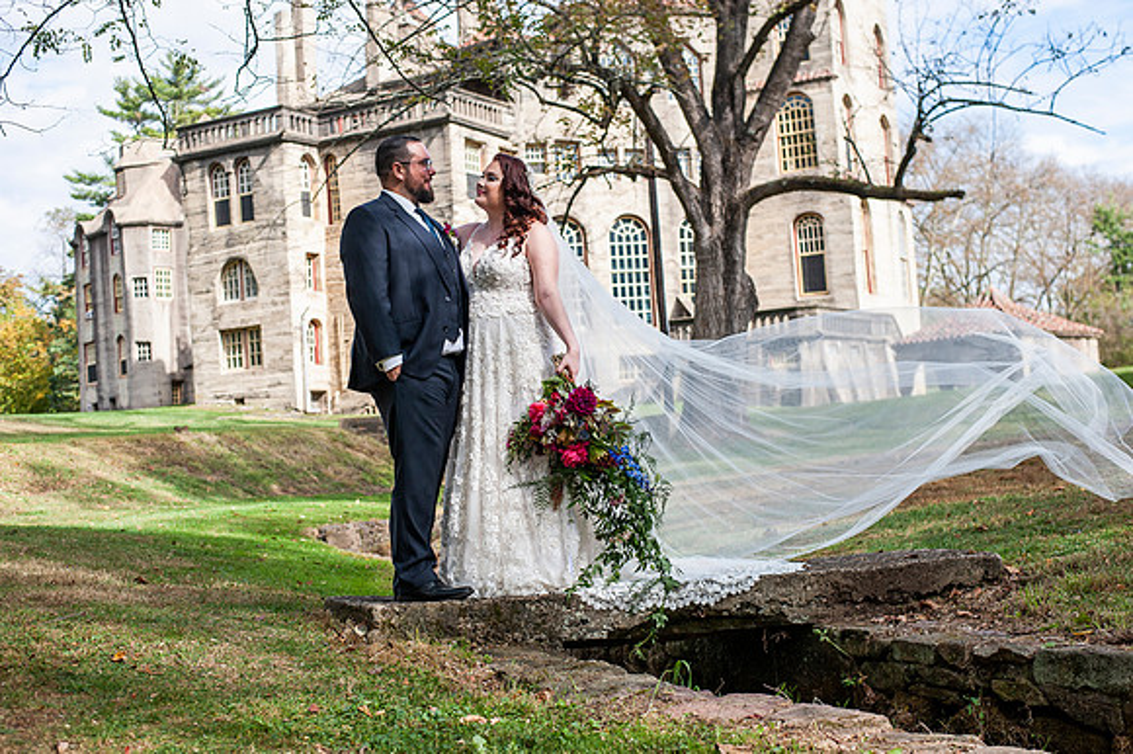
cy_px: 377
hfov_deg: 39.6
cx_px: 566
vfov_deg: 27.0
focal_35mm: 50
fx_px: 1573
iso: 400
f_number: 4
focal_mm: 50
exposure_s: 1/2000
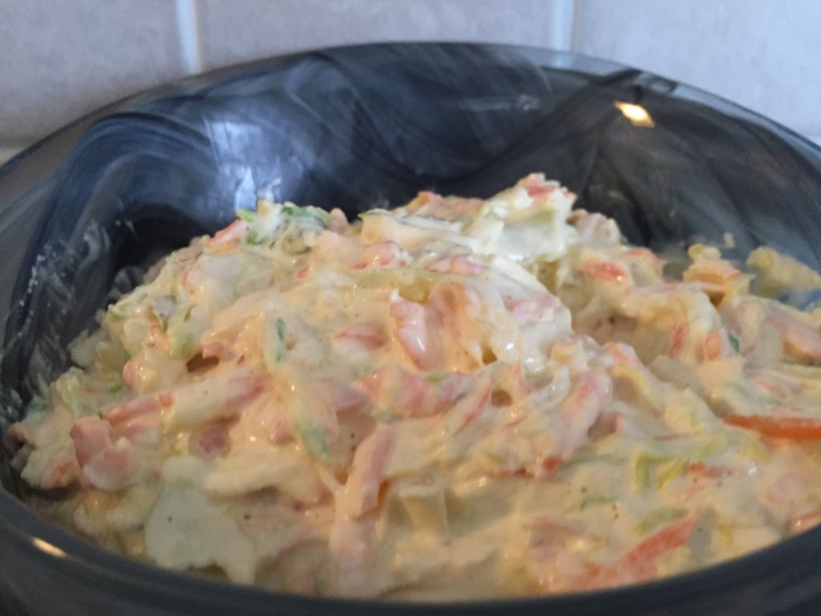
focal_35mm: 29
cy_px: 308
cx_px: 410
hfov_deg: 61.7
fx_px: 688
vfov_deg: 48.2
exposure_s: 1/33
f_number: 2.2
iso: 160
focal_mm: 4.15
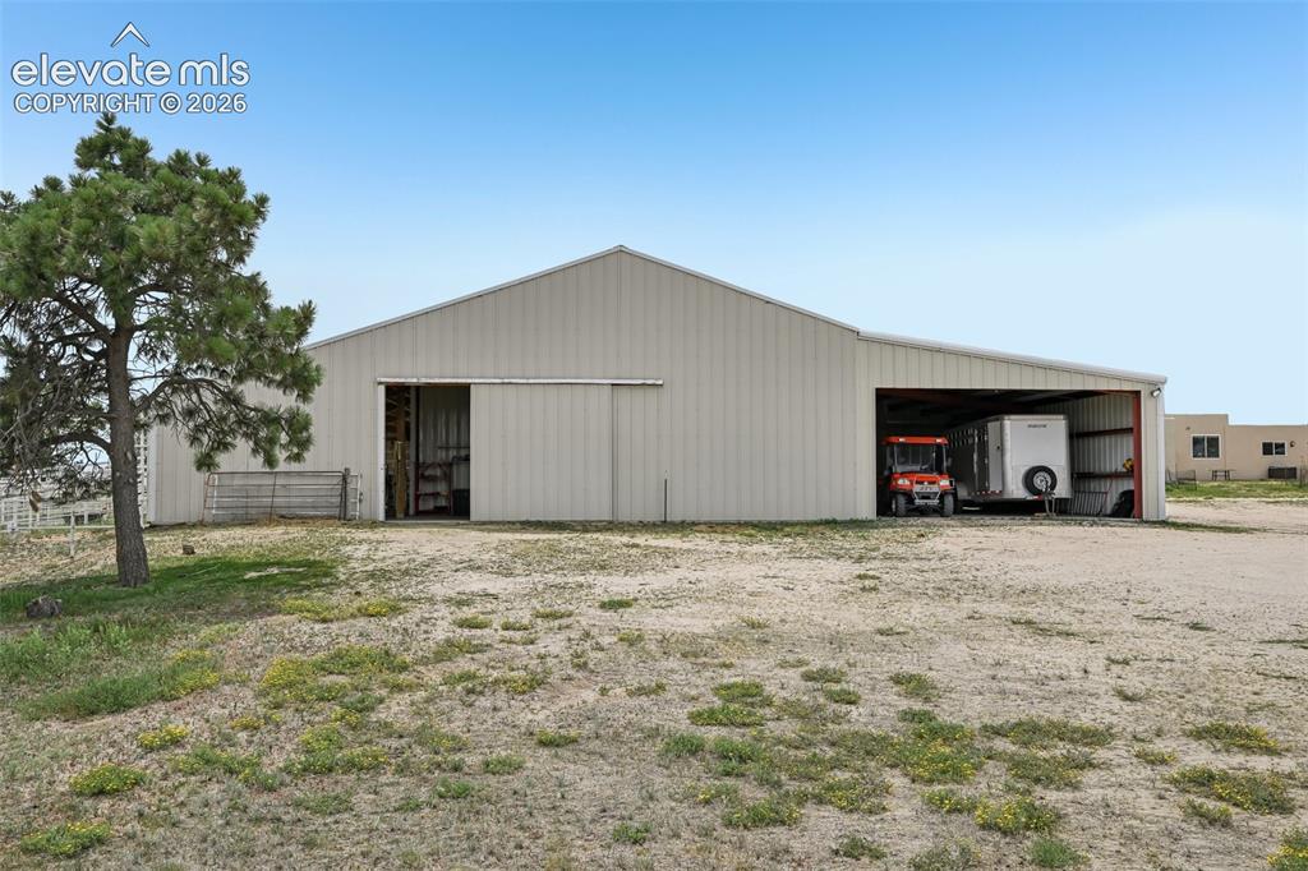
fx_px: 1090
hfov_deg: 61.9
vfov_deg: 43.6
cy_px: 436
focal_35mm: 30
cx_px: 654
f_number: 10
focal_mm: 30
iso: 64
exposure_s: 1/160
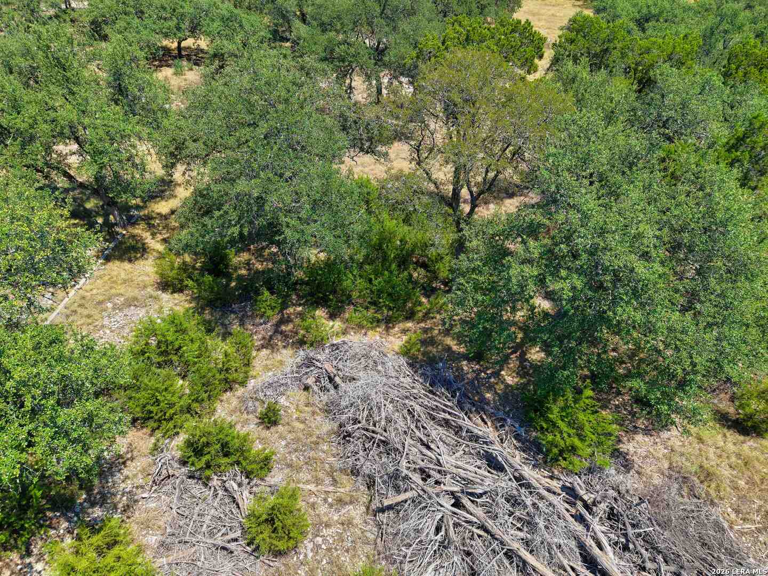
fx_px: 532
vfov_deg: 56.8
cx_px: 384
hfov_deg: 71.6
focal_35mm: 24
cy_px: 288
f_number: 1.8
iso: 100
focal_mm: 8.67
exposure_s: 1/100
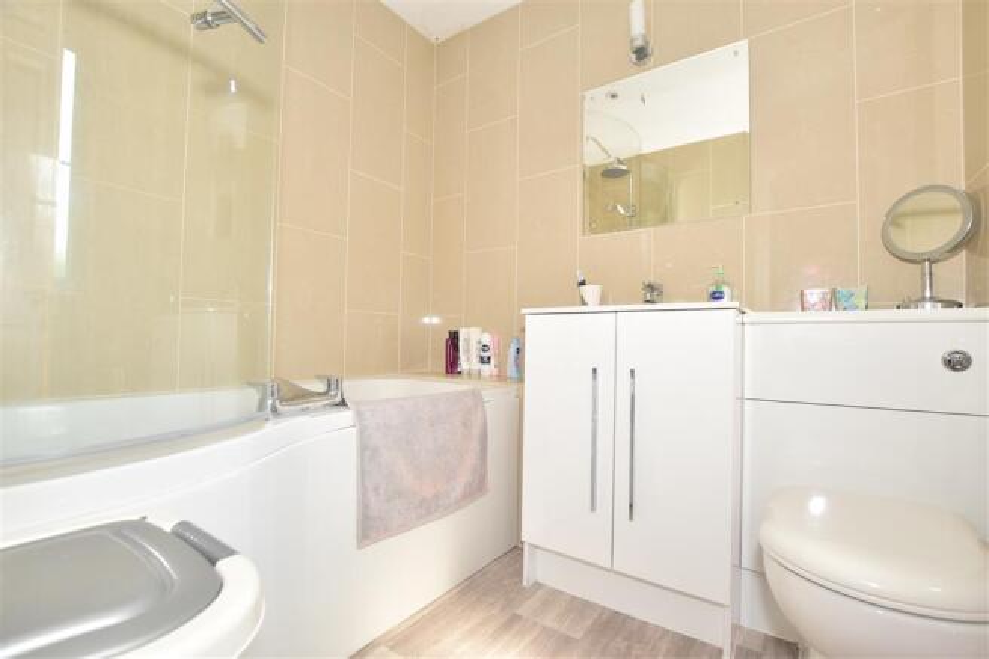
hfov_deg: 100.4
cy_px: 330
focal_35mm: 15
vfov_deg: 77.3
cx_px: 494
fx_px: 412
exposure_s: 1/60
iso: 500
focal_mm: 10
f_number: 8
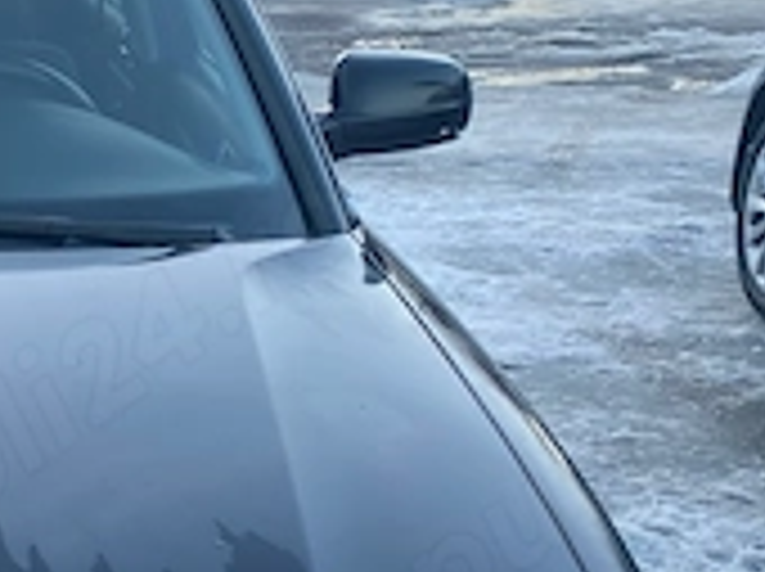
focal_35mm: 92
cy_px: 450
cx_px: -252
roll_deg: +0.3
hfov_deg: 19.5
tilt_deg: -18.3
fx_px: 2030
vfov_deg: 15.9
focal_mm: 4.25
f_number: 1.8
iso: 50
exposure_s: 1/121
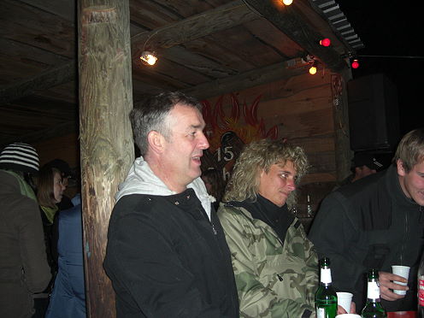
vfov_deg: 37.7
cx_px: 212
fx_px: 465
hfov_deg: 49.0
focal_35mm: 38
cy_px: 159
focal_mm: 7.9
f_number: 2.8
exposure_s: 1/60
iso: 200
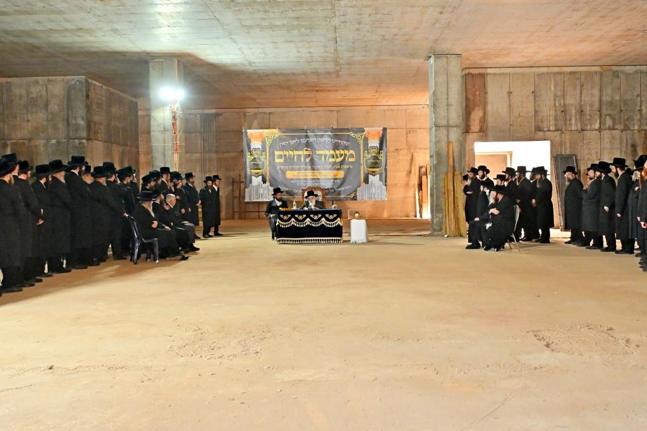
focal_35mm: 36
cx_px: 324
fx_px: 647
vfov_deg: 36.8
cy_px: 216
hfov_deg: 53.1
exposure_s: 1/160
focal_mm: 24
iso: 1600
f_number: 4
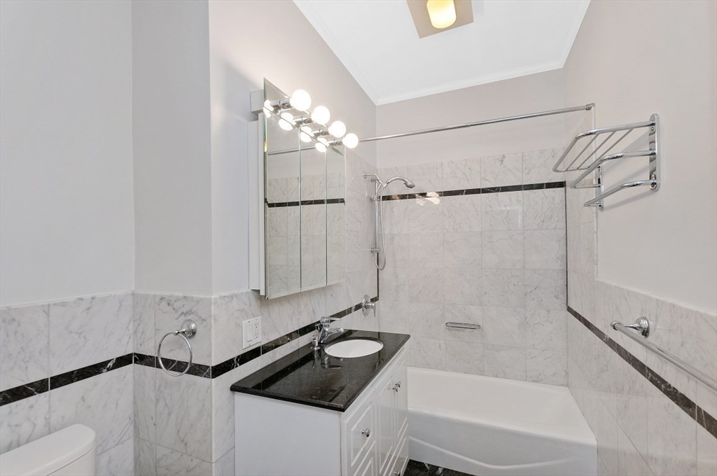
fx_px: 298
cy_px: 238
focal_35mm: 15
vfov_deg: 77.2
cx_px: 358
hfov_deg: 100.5
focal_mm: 10
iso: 200
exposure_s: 1/40
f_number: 5.6
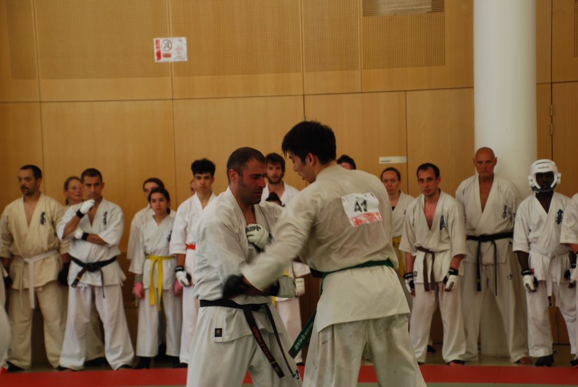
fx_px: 1495
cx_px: 289
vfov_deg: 14.7
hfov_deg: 21.9
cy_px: 194
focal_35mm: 93
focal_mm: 62
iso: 400
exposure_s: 1/60
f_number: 5.3
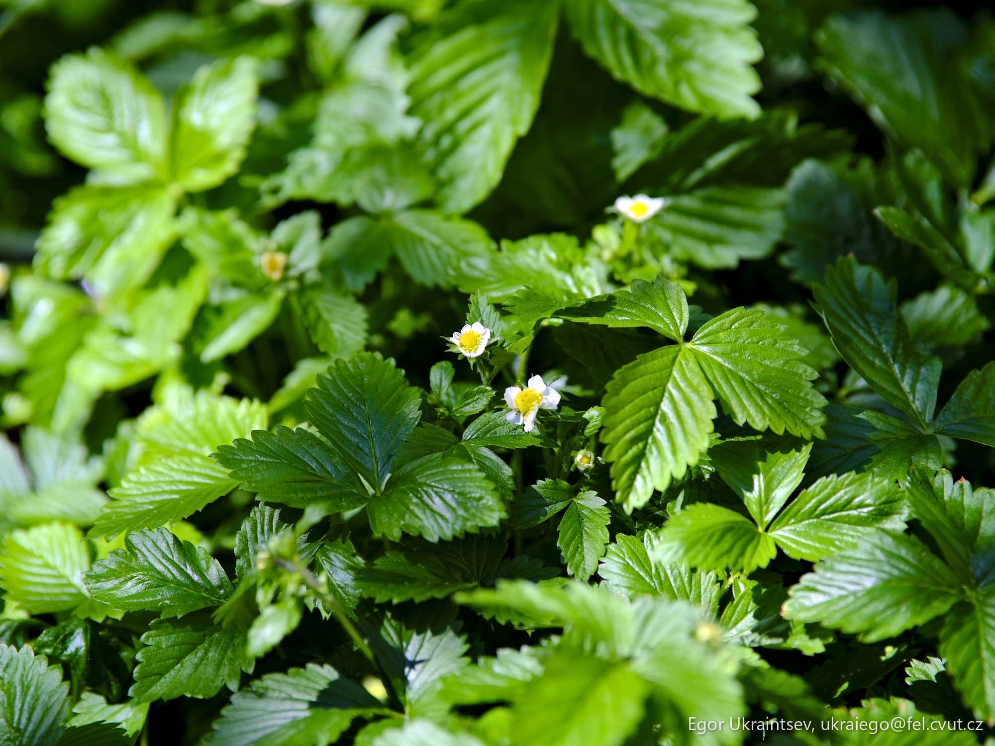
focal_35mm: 158
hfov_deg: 12.5
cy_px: 373
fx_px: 4542
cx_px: 498
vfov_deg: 9.4
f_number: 4
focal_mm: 200
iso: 100
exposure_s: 1/300
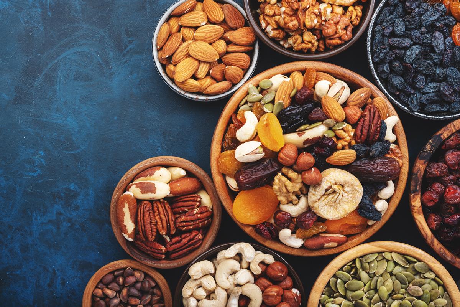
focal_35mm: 67
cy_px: 154
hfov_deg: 30.1
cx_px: 230
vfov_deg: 20.3
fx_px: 856
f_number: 10
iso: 80
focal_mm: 44.7
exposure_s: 1/250
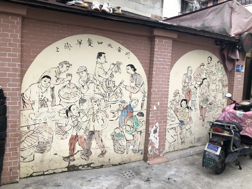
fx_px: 204
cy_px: 94
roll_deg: -2.6
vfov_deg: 49.7
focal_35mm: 28
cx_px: 126
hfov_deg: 63.4
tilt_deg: -5.5
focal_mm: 4
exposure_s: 1/470
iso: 20
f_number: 1.8
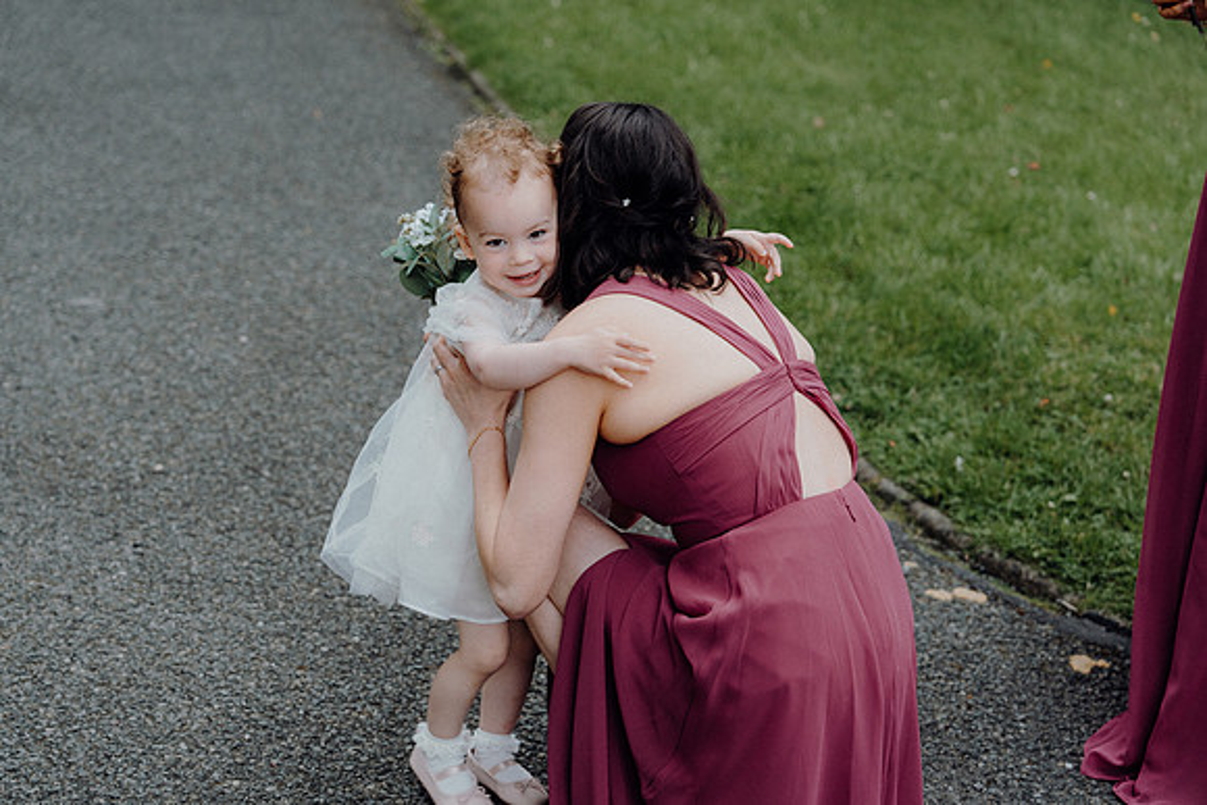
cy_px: 402
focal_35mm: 70
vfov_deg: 19.5
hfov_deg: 28.8
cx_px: 604
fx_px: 2347
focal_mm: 70
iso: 400
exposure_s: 1/250
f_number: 3.5
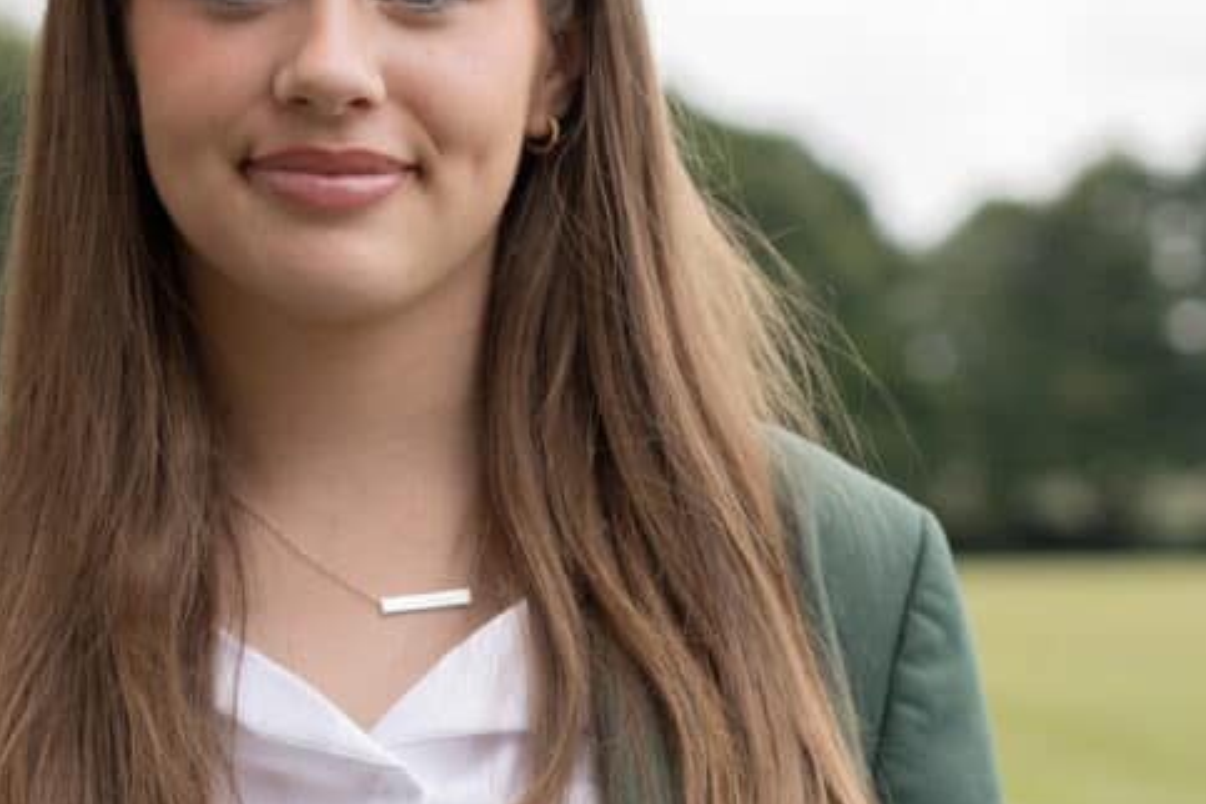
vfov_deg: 8.6
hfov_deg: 12.9
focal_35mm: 159
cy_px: 228
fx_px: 5326
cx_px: 307
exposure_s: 1/1250
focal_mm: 50
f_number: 2.8
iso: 200
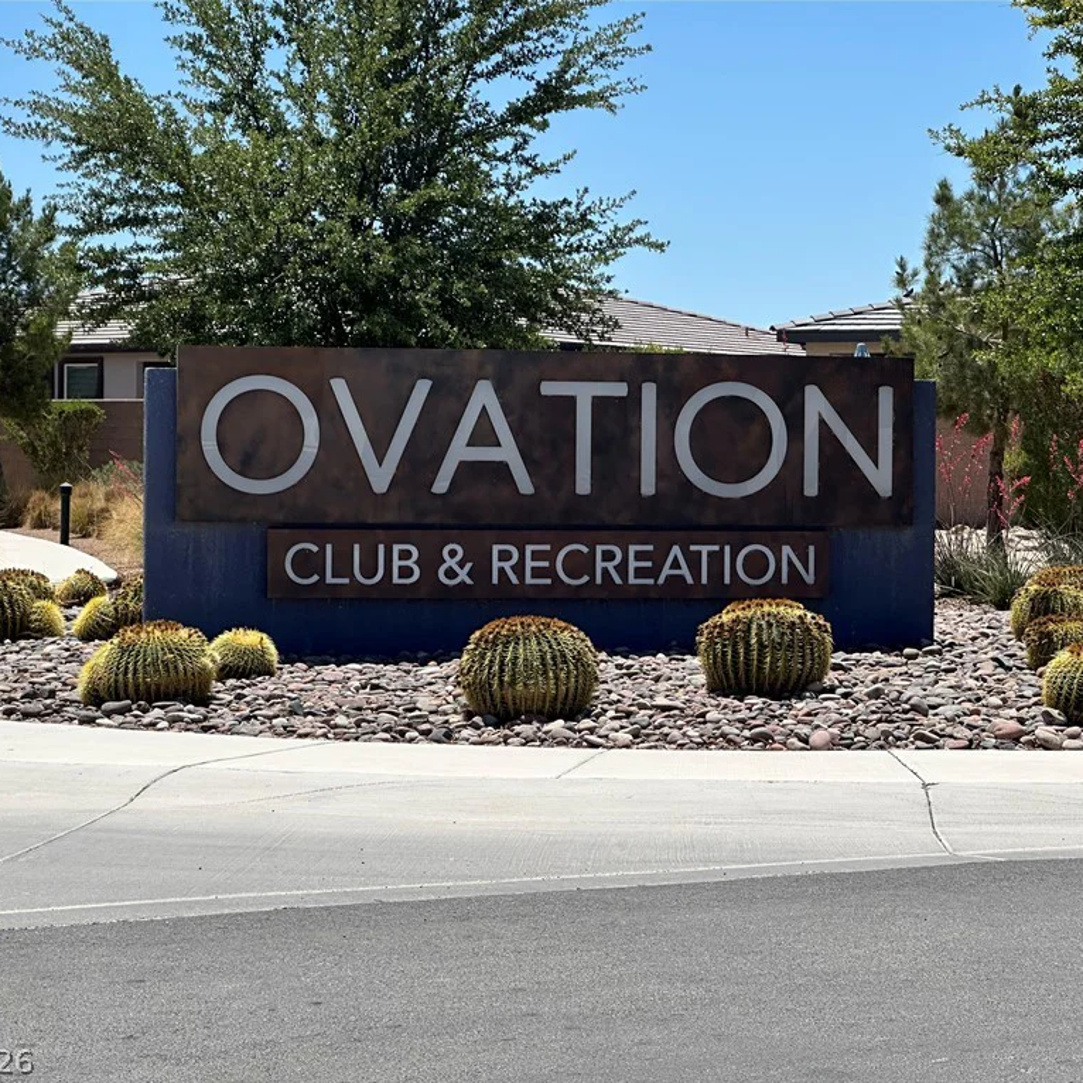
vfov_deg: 19.1
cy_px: 542
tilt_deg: -0.9
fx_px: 3221
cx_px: 602
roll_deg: +0.4
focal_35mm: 91
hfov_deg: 19.1
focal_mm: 9
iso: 32
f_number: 2.8
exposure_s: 1/1488
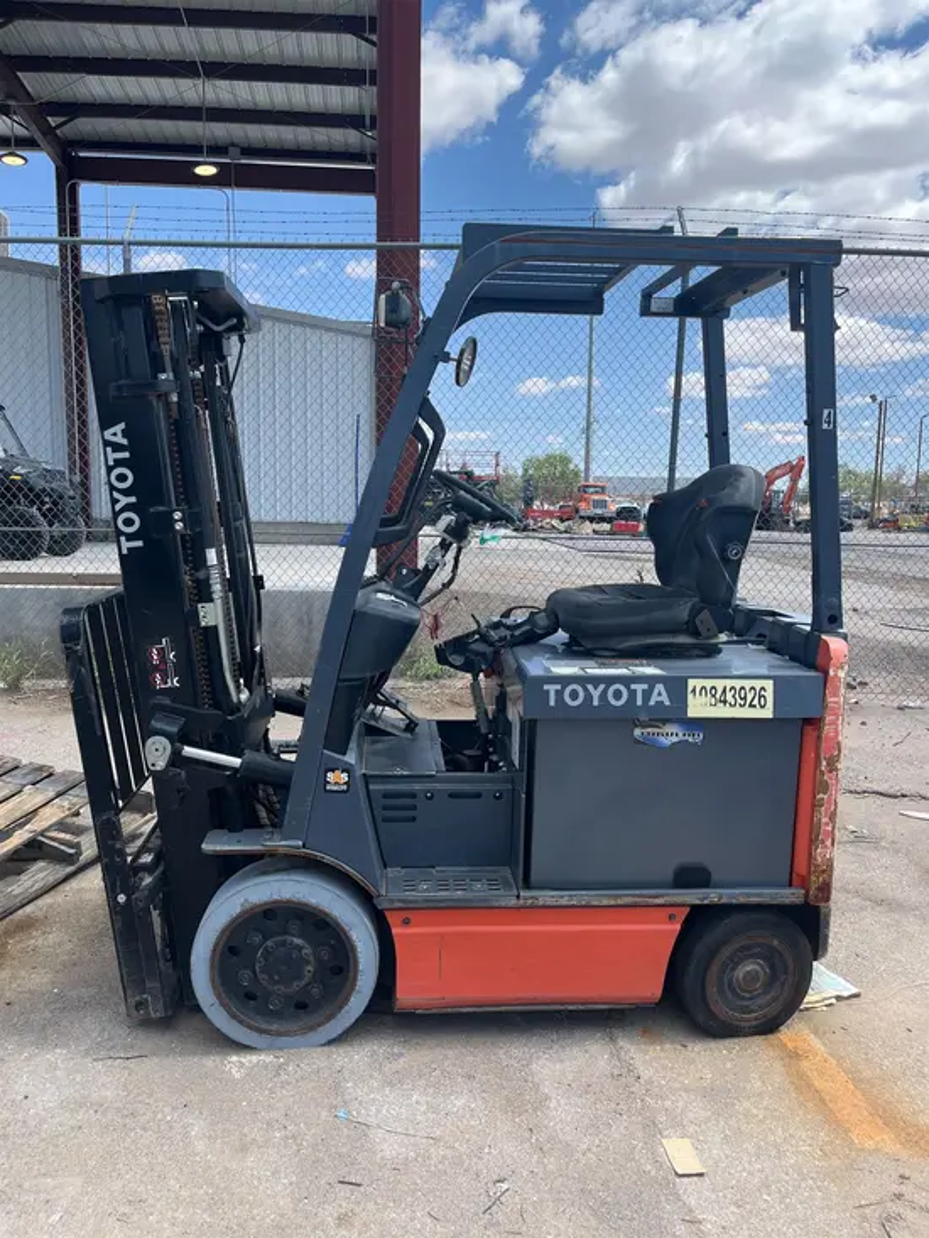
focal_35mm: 26
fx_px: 930
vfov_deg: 67.3
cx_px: 464
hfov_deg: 53.1
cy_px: 619
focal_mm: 5.1
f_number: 1.6
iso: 50
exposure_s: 1/2410
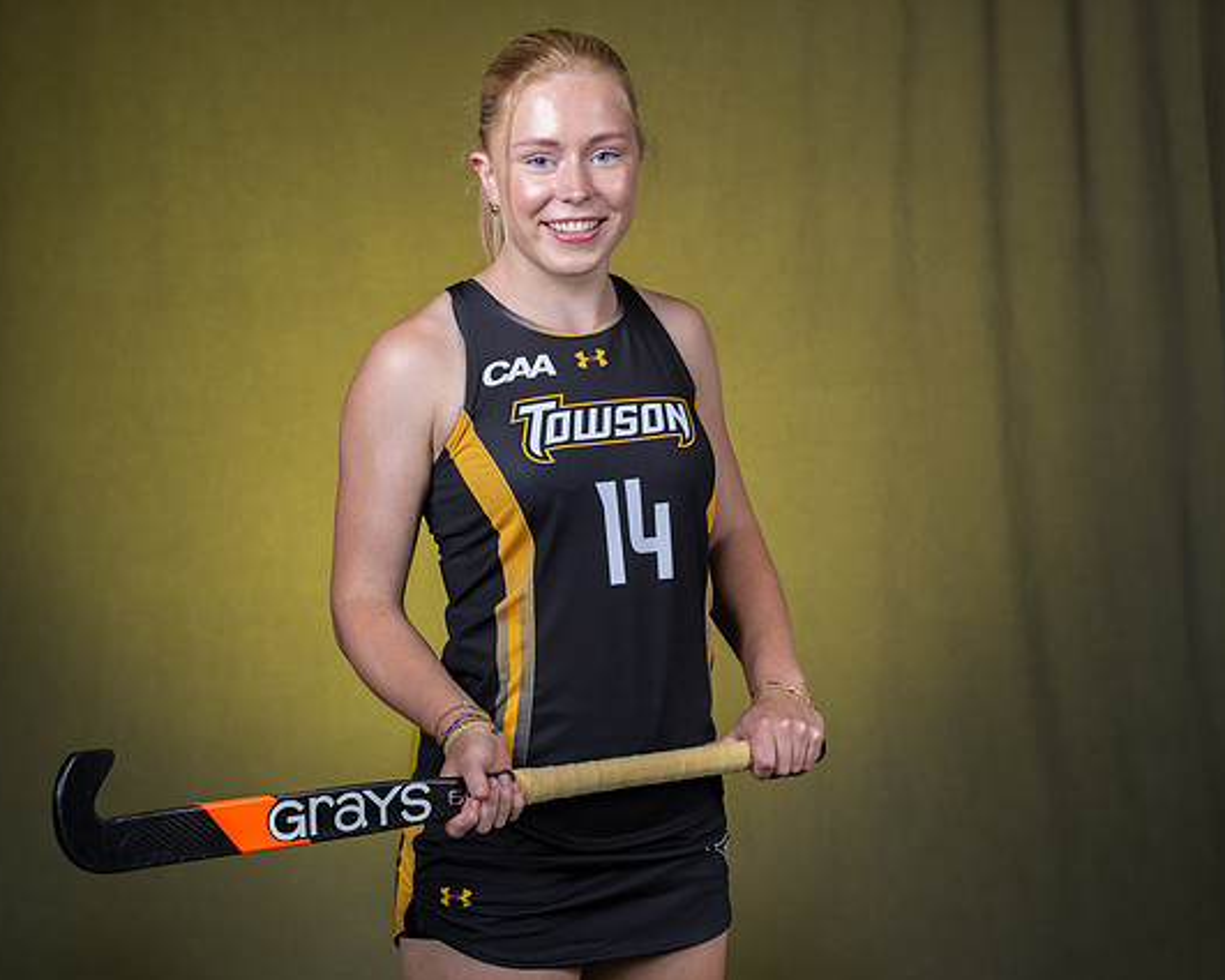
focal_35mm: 78
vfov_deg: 19.7
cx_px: 622
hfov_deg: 24.4
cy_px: 470
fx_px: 2828
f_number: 5
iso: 100
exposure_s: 1/160
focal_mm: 65
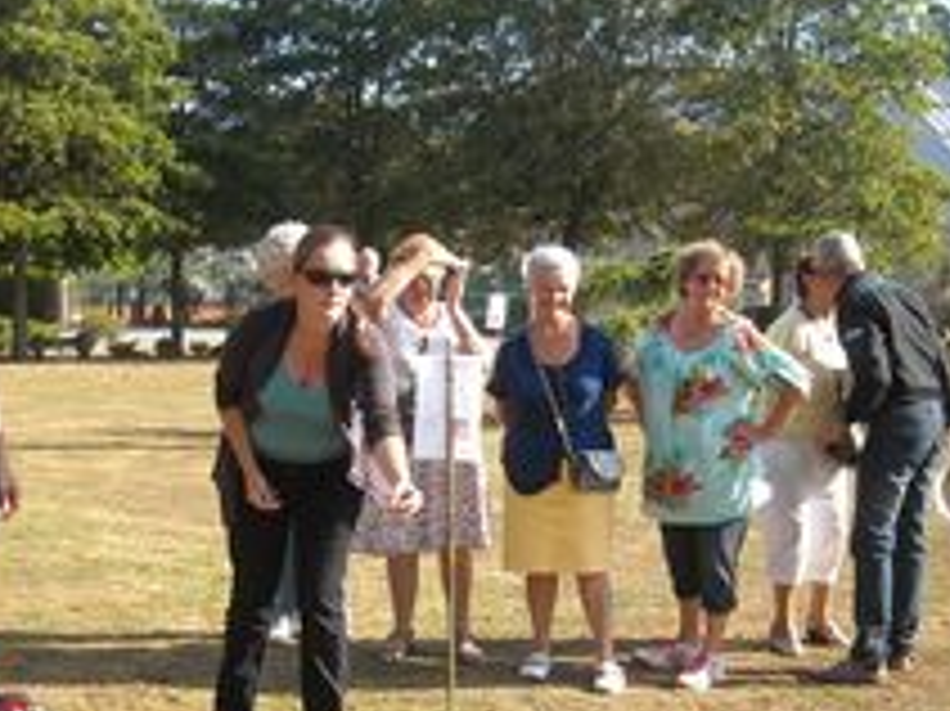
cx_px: 383
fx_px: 1591
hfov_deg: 33.2
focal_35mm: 58
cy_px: 508
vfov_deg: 25.0
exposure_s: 1/337
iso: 64
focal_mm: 5.7
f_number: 2.8
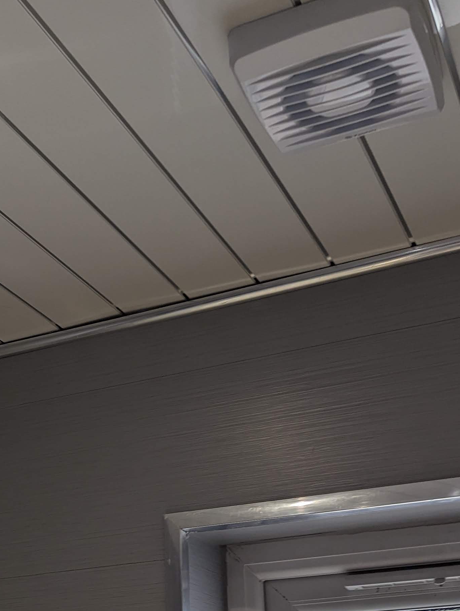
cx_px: 132
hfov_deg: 26.8
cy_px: 423
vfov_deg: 35.0
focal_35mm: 54
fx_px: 954
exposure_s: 1/100
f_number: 1.85
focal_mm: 6.81
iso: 65
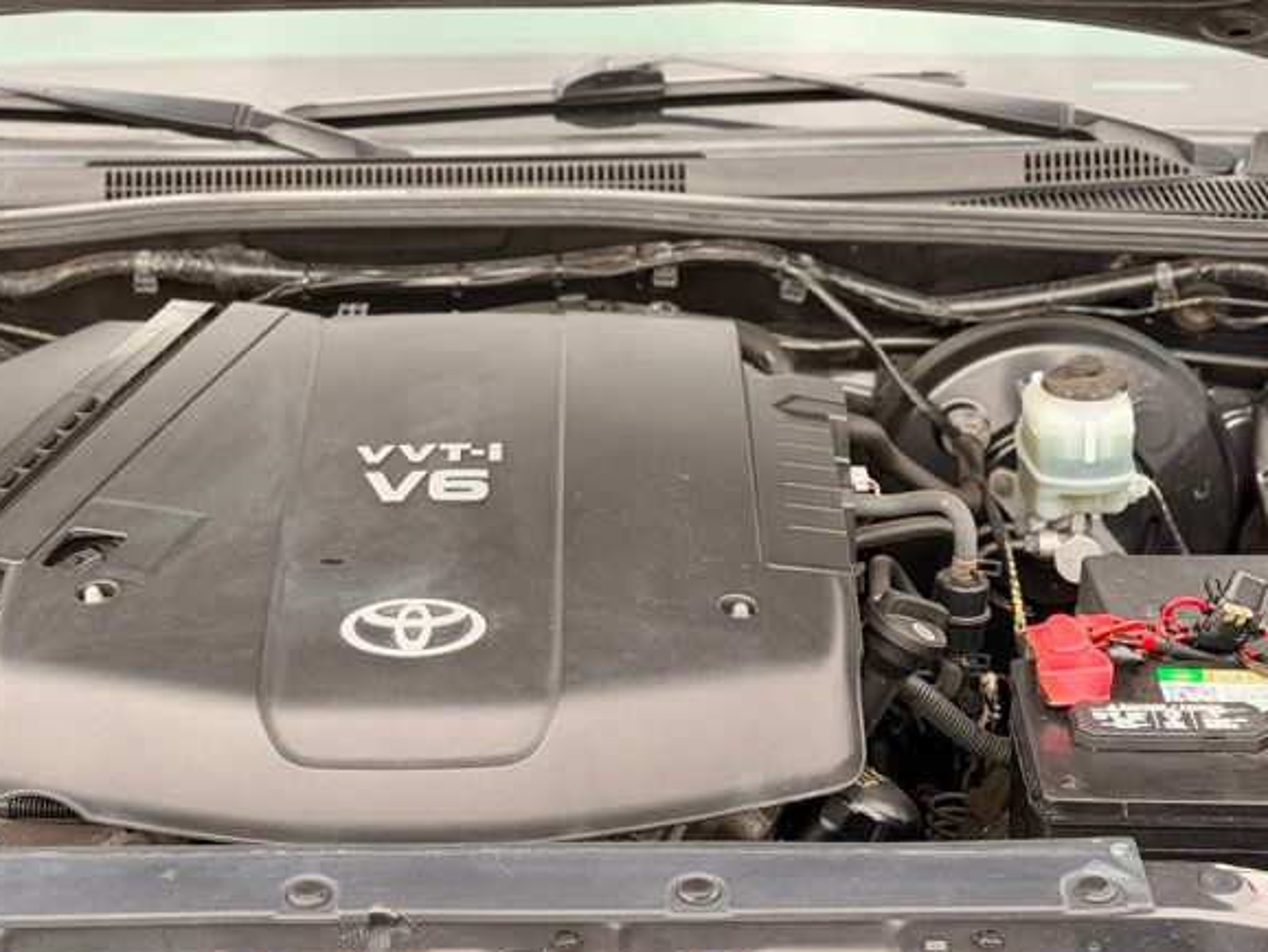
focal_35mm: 85
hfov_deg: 22.9
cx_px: 443
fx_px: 3115
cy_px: 281
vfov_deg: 17.3
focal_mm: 6.76
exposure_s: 1/229
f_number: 1.78
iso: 64
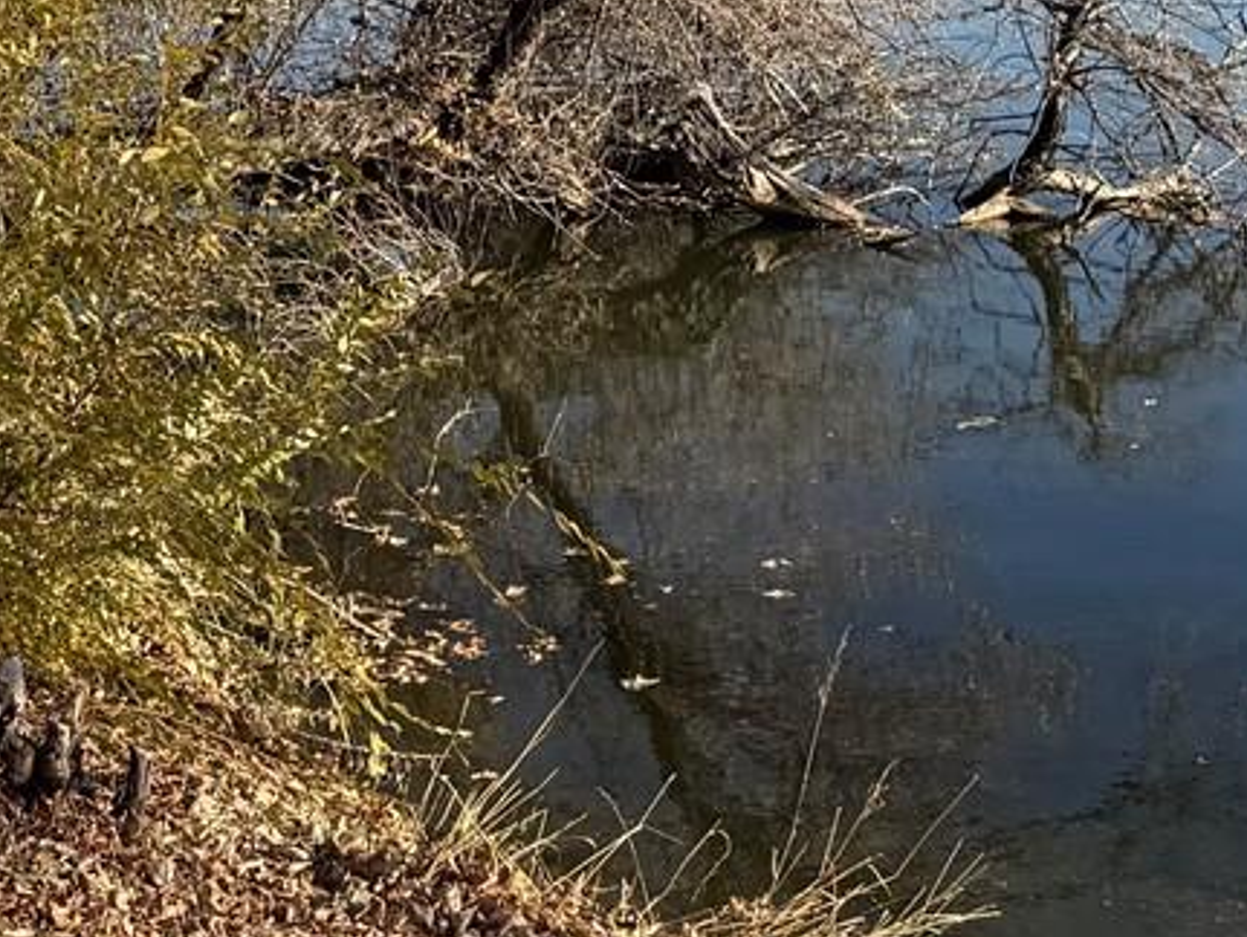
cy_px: -281
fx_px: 3209
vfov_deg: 15.8
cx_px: -104
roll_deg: +0.7
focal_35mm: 89
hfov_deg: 21.0
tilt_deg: -1.4
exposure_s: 1/2833
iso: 80
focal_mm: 6.76
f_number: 1.78
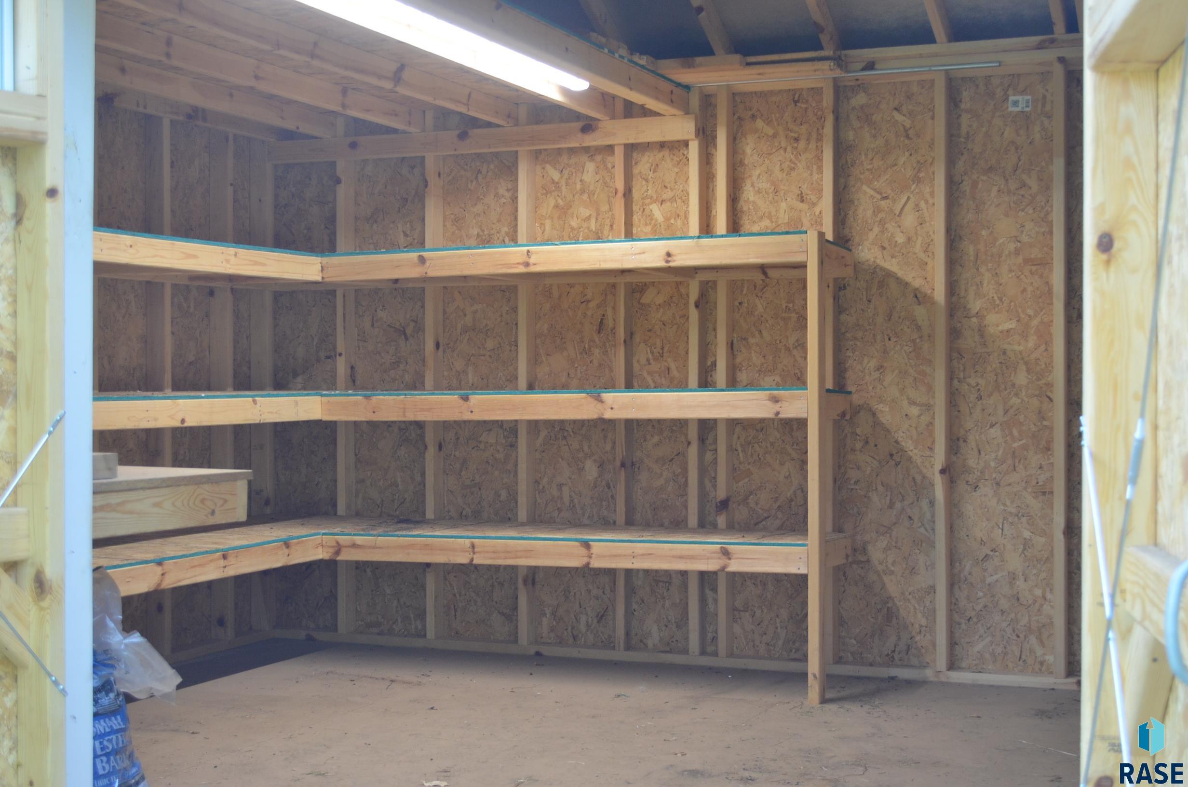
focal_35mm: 51
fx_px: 1680
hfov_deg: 39.0
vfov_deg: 26.4
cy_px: 394
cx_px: 594
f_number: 5
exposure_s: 1/60
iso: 640
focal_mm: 34
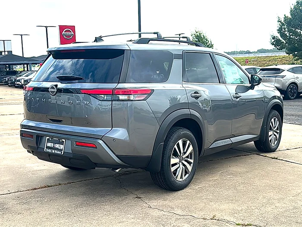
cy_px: 114
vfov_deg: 38.7
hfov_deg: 50.1
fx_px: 323
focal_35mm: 37
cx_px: 151
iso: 100
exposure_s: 1/3745
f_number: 1.78
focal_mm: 6.86
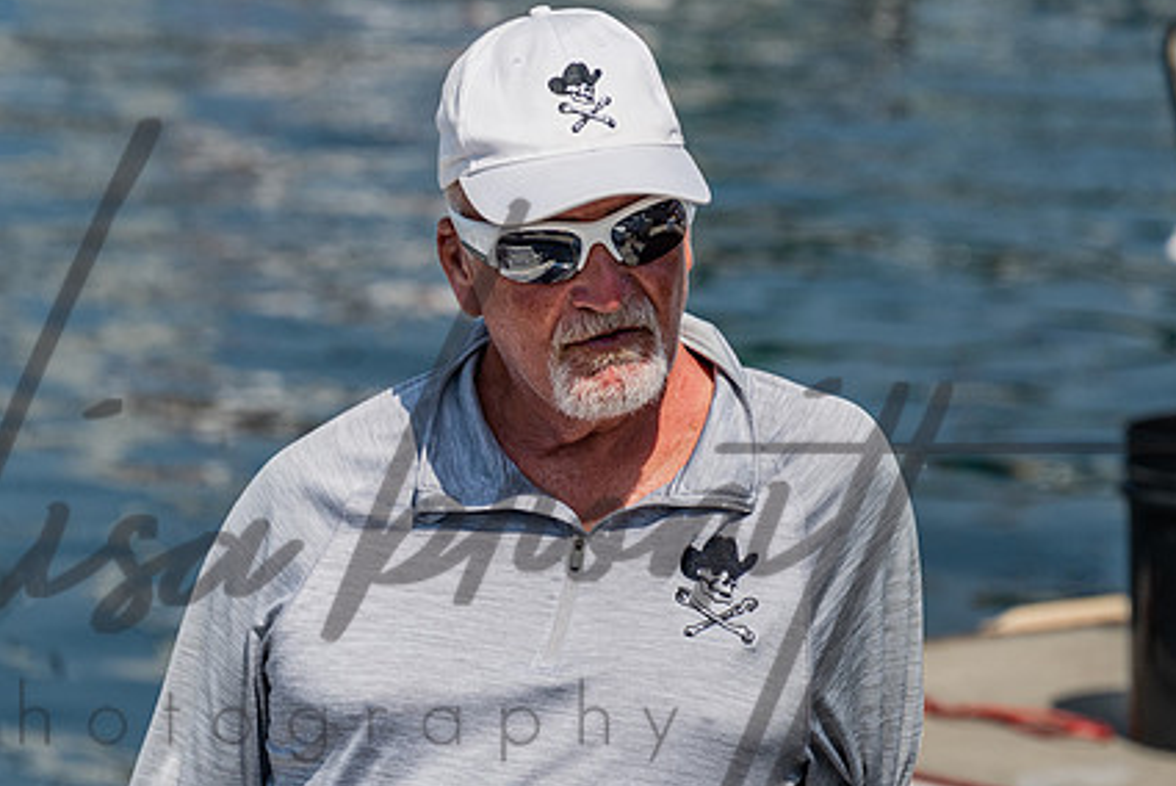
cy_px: 474
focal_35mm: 505
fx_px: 16507
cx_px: 301
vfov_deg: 2.7
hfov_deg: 4.1
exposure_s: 1/800
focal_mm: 200
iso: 125
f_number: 6.3
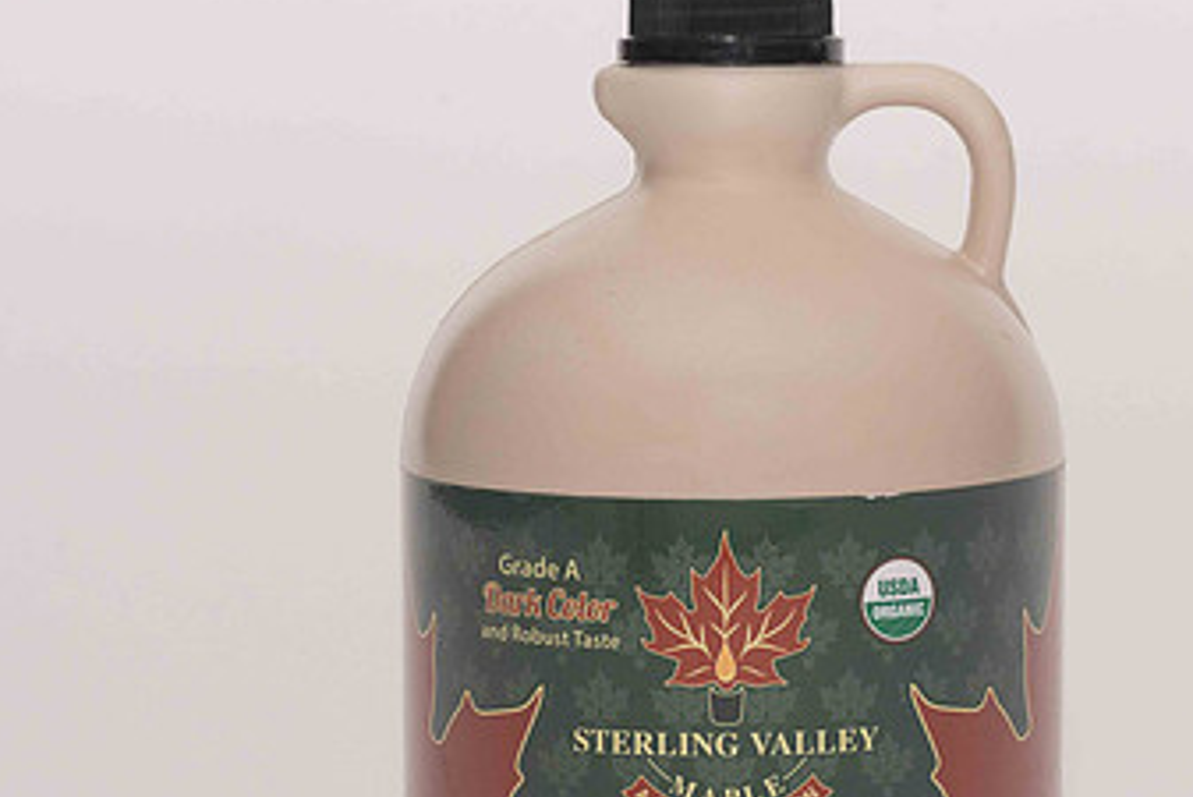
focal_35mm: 151
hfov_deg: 13.6
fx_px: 5006
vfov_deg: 9.1
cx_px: 821
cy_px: 462
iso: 400
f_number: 13
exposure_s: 1/100
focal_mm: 85
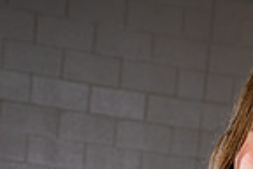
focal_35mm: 166
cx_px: 235
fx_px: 1167
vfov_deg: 7.8
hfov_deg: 12.3
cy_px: 380
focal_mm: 53
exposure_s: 1/250
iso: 320
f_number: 7.1
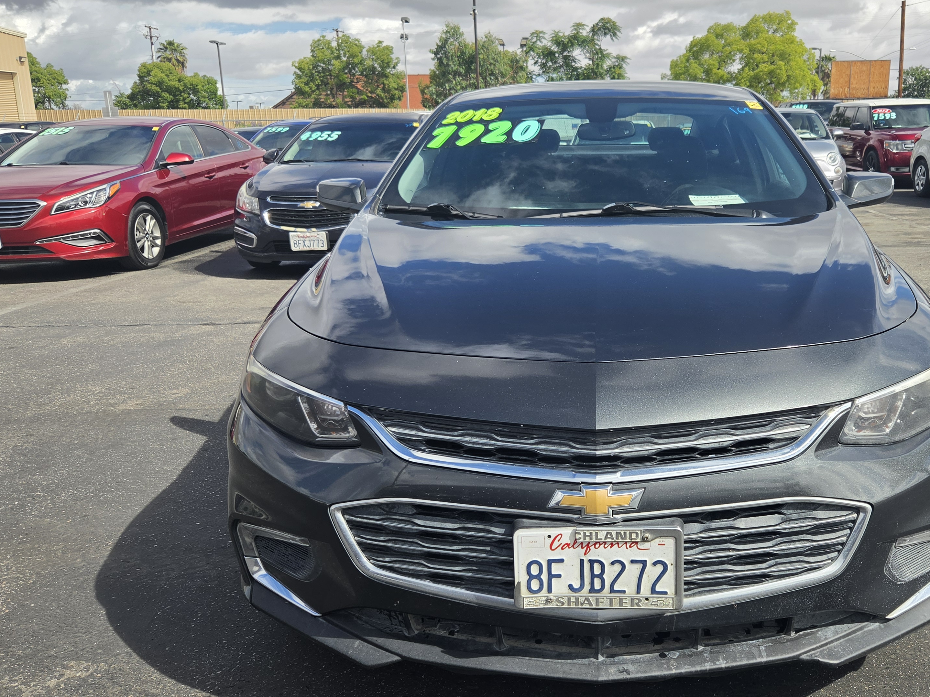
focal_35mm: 32
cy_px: 338
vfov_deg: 44.2
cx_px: 591
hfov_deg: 56.0
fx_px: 860
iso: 80
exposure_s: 1/3474
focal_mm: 5.4
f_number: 1.8
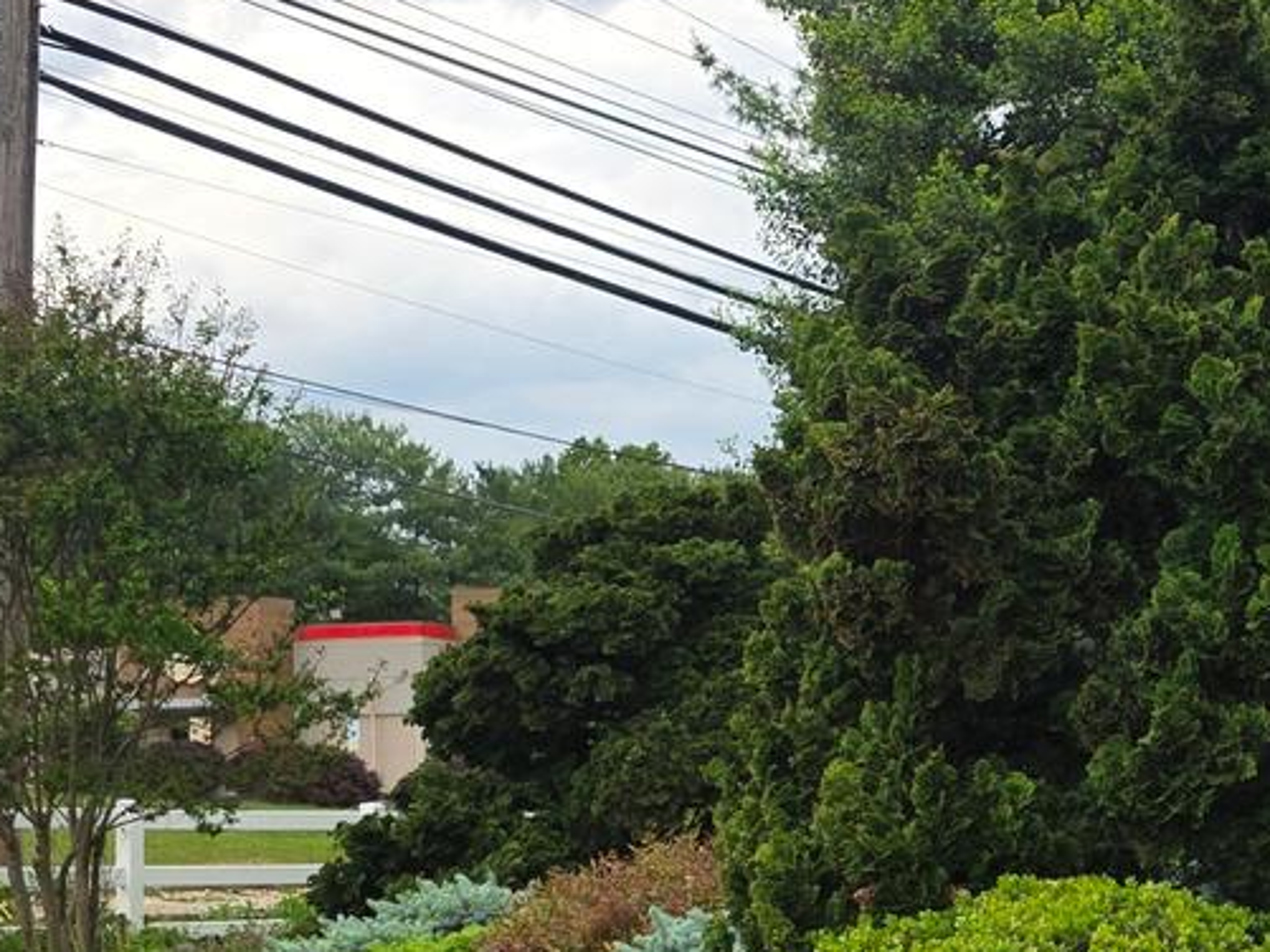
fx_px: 3450
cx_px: 1807
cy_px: 1106
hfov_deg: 18.8
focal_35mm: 94
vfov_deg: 15.2
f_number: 1.7
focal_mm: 6.3
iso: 80
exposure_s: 1/2410
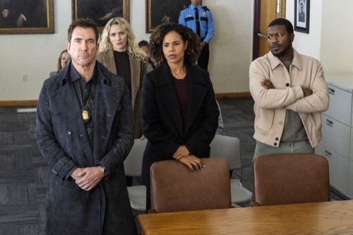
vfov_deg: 18.9
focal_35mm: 72
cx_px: 176
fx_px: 706
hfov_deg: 28.1
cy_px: 118
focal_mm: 48
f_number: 8
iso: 4000
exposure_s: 1/320
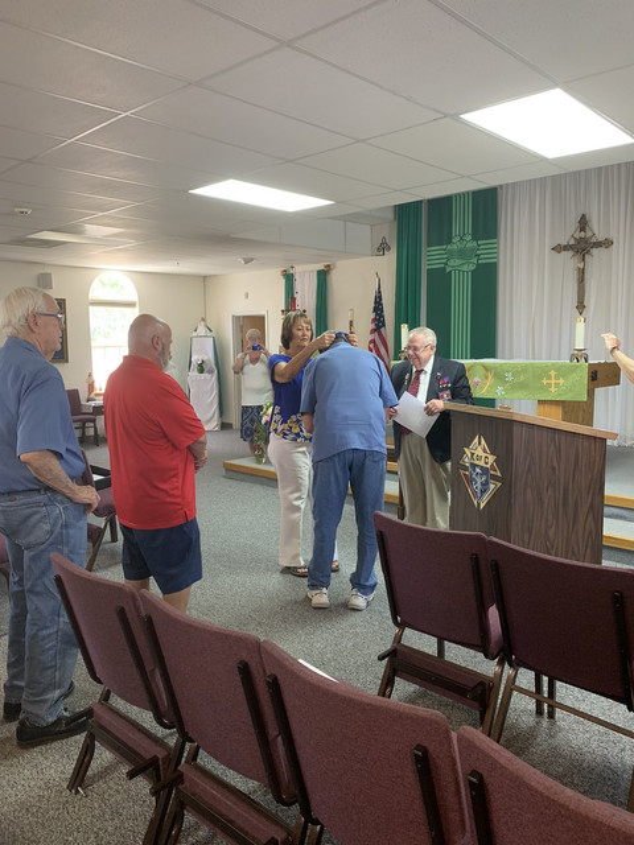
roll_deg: +0.4
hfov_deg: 53.1
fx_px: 635
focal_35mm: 26
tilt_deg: -6.4
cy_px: 422
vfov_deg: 67.3
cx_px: 317
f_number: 1.8
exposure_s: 1/60
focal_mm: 4.25
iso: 125
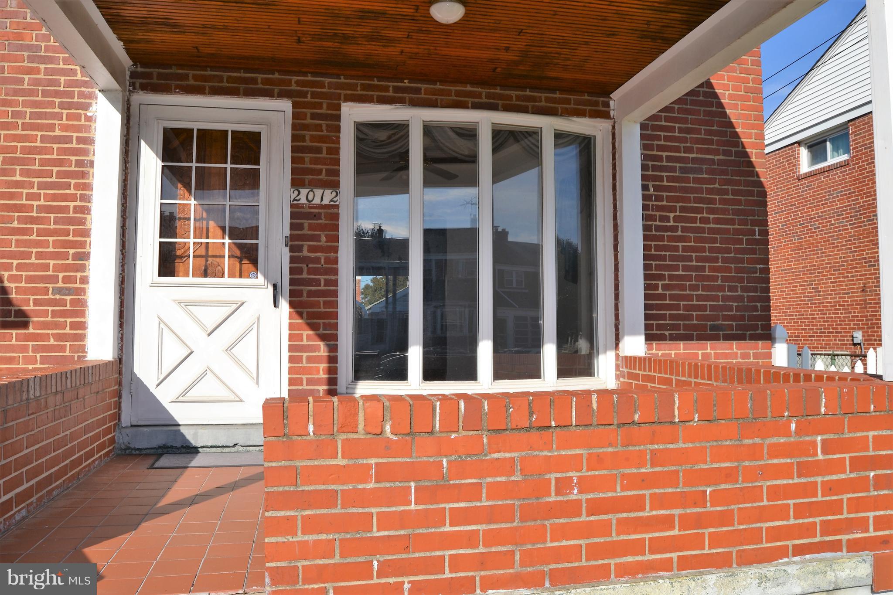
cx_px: 446
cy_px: 298
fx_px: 670
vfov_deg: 47.9
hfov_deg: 67.4
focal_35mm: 27
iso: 100
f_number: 11
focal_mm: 18
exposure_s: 1/200
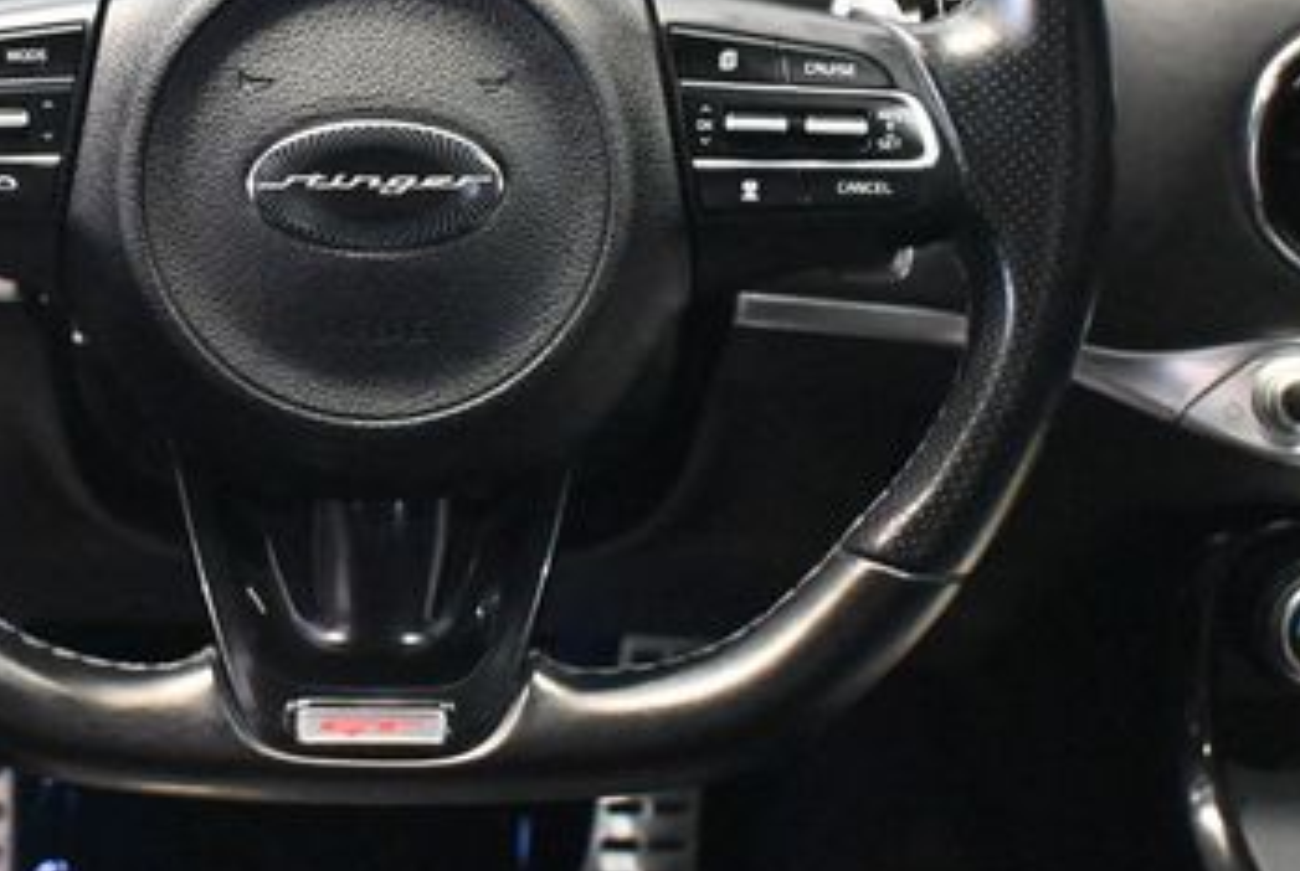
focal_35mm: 77
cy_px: 106
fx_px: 2785
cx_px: 380
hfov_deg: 26.0
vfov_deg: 17.6
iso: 12800
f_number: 4.5
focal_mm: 28
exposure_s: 1/40
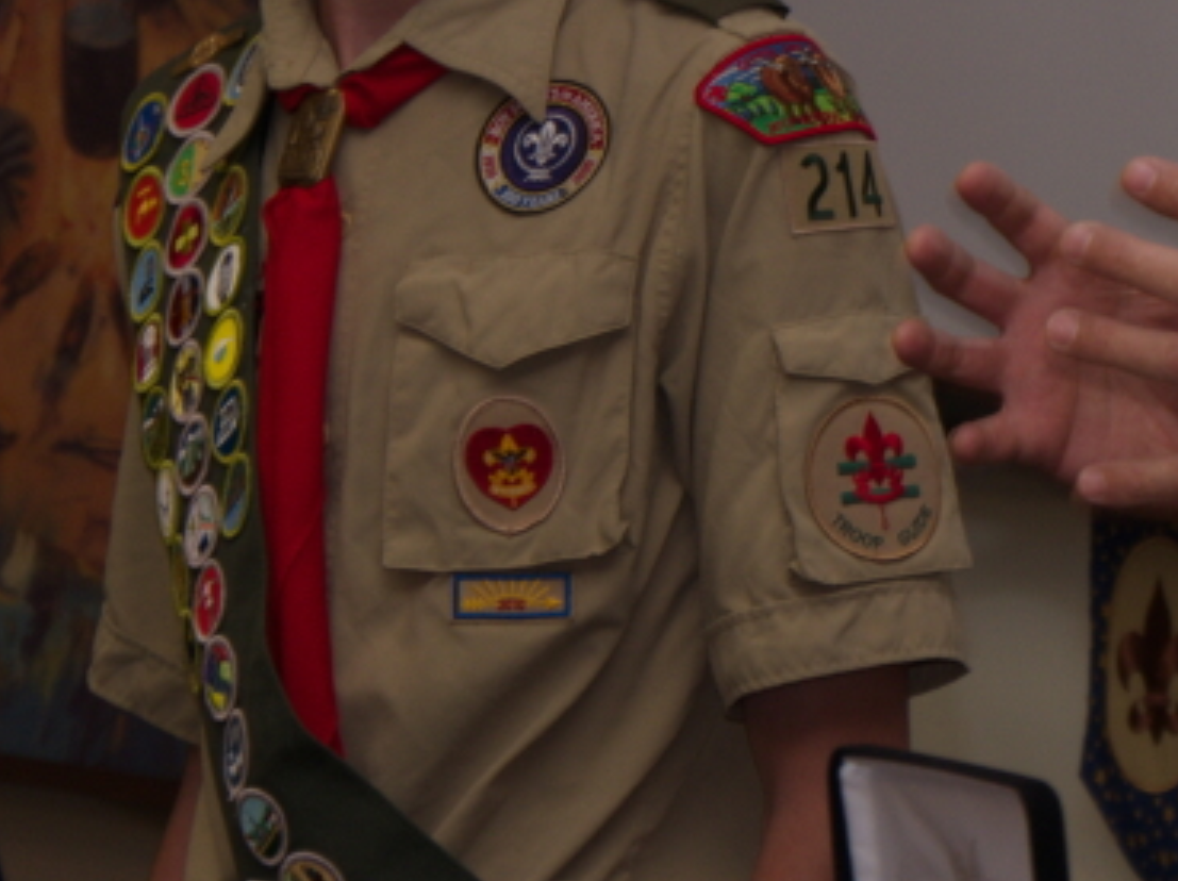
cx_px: 974
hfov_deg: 5.8
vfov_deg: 4.4
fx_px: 11525
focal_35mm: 339
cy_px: 32
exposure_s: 1/60
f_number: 5.2
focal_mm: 61
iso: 200
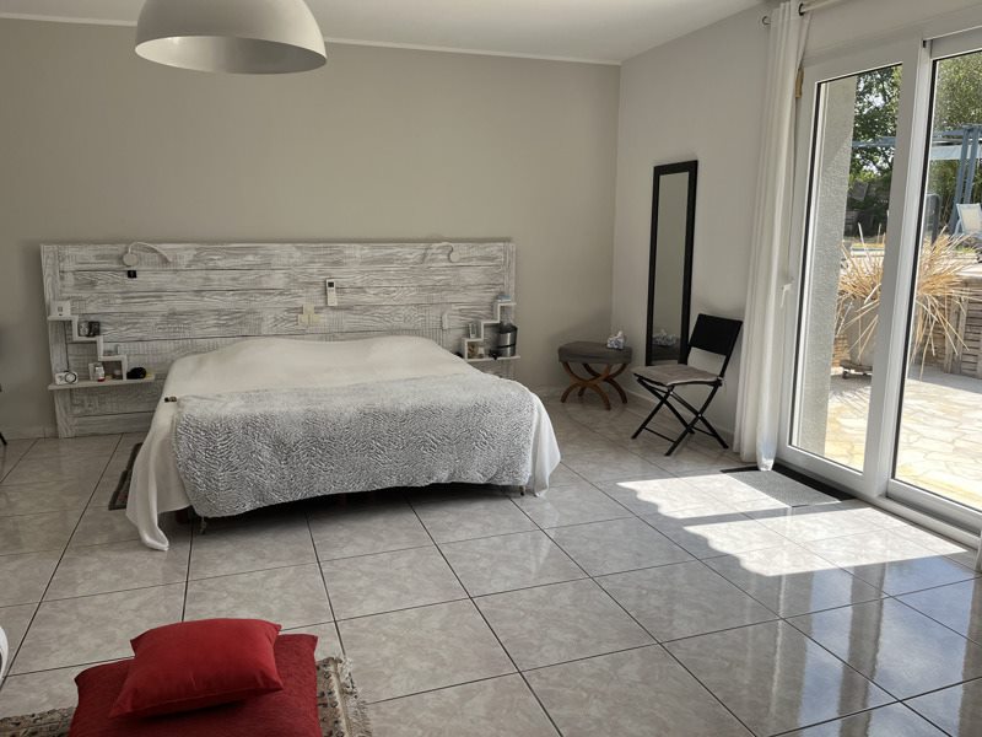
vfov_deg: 53.1
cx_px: 491
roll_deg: -0.4
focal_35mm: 26
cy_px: 368
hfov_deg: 67.3
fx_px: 738
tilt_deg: -11.0
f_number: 1.6
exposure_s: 1/732
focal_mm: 5.1
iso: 50
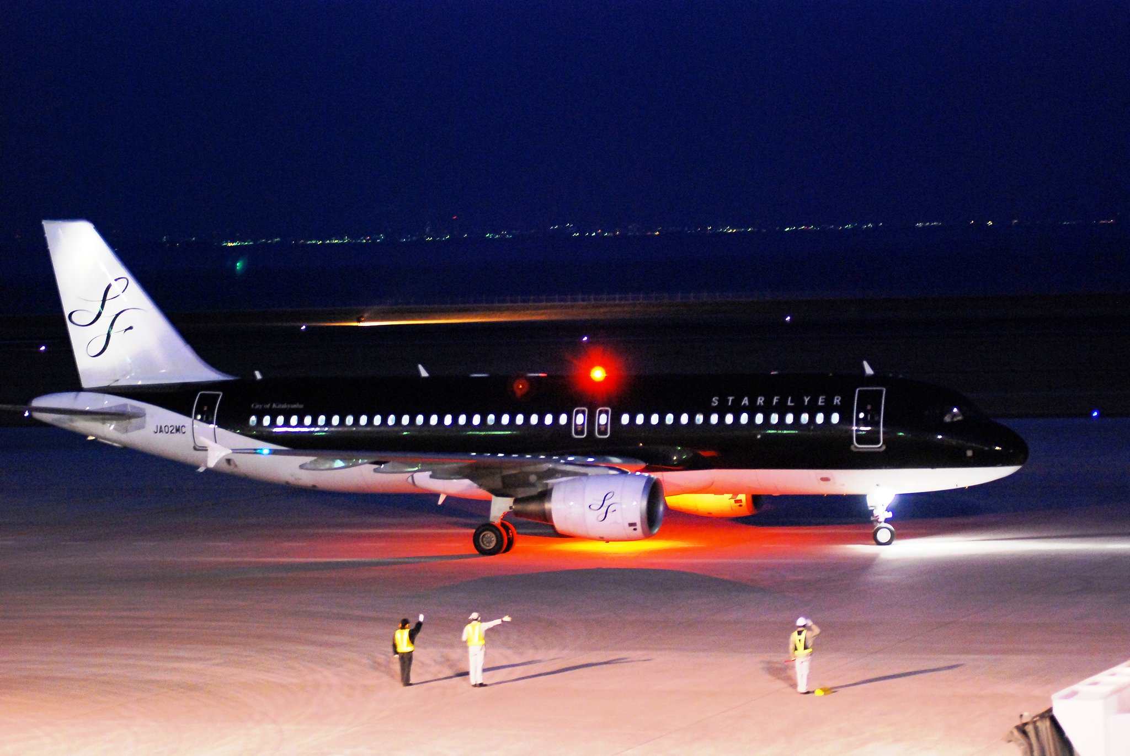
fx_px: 3771
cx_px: 565
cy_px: 378
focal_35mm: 120
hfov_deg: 17.0
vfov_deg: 11.5
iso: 1600
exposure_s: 1/15
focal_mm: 80
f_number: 2.8
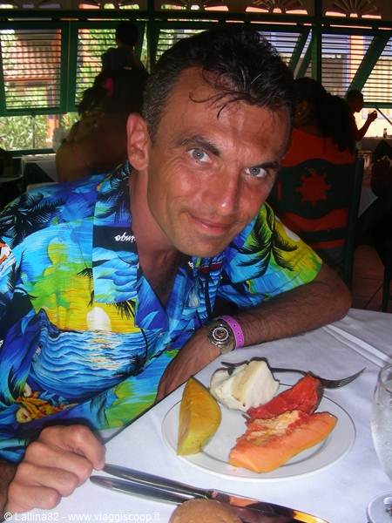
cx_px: 196
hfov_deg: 37.7
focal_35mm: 38
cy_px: 262
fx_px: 574
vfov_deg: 49.0
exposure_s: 1/60.1
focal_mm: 6.3
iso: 50
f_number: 3.5
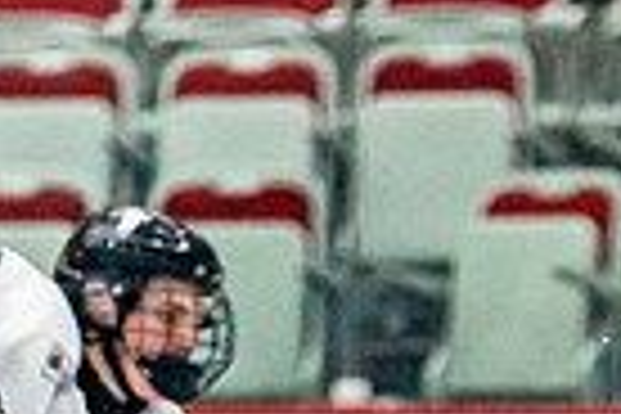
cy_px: 824
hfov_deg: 2.7
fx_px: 12988
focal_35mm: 753
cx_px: 984
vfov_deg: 1.8
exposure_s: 1/1250
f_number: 2.8
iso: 3200
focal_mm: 144
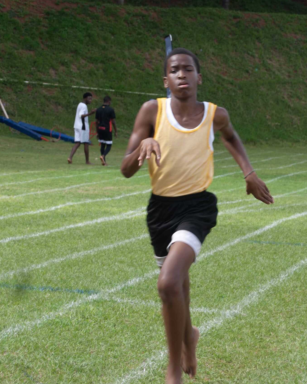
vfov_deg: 16.5
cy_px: 191
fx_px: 1326
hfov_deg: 13.2
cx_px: 156
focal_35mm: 117
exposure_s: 1/160
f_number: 6.3
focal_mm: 55
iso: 100
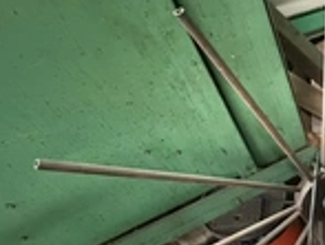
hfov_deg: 33.6
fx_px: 358
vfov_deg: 36.9
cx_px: 433
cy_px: 188
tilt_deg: -50.7
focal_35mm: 38
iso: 1250
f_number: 2.2
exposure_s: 1/40
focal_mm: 2.22
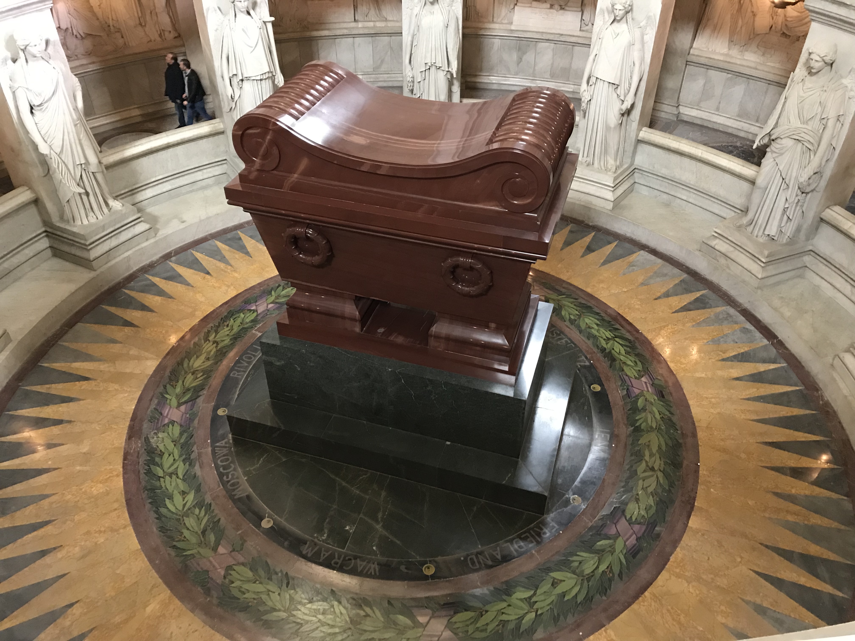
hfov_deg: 63.4
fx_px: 692
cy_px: 320
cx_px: 428
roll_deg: -1.2
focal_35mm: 28
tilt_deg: -39.7
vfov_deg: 49.7
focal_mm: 3.99
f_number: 1.8
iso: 100
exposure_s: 1/10
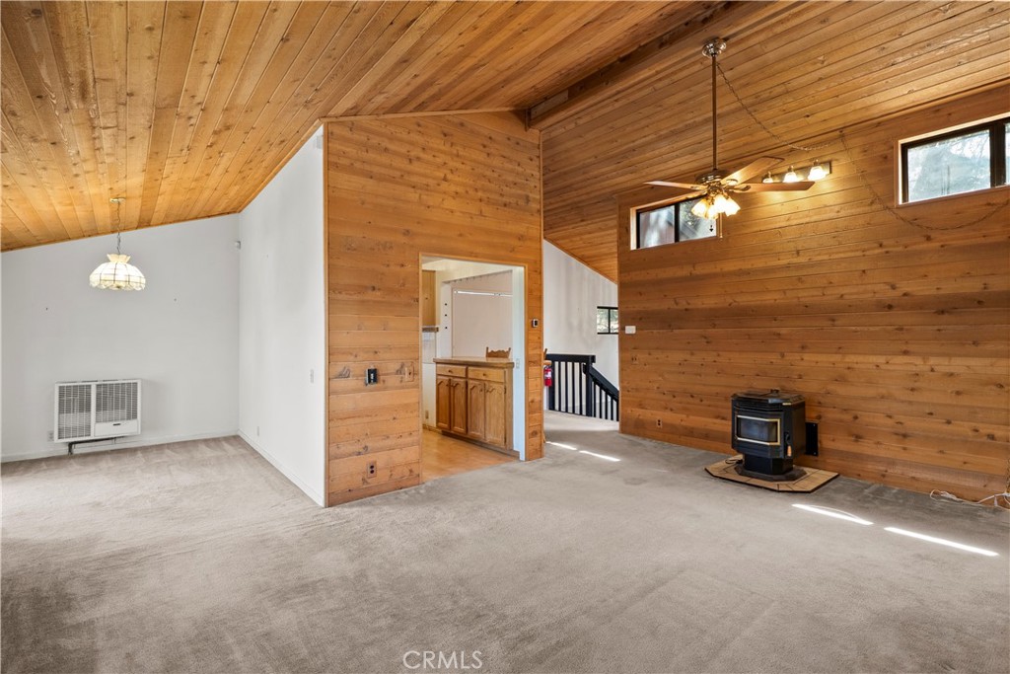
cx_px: 505
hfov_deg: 96.7
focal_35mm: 16
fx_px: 449
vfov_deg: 73.8
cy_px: 337
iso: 250
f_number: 9
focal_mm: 16
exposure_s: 1/1.67
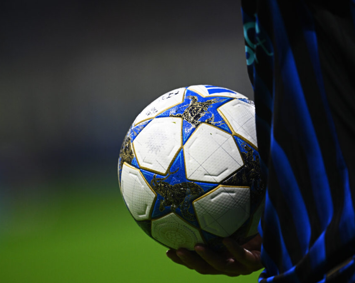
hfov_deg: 4.3
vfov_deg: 3.4
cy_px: 141
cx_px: 211
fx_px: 4747
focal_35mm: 452
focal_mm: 400
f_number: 2.8
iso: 1600
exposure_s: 1/1600
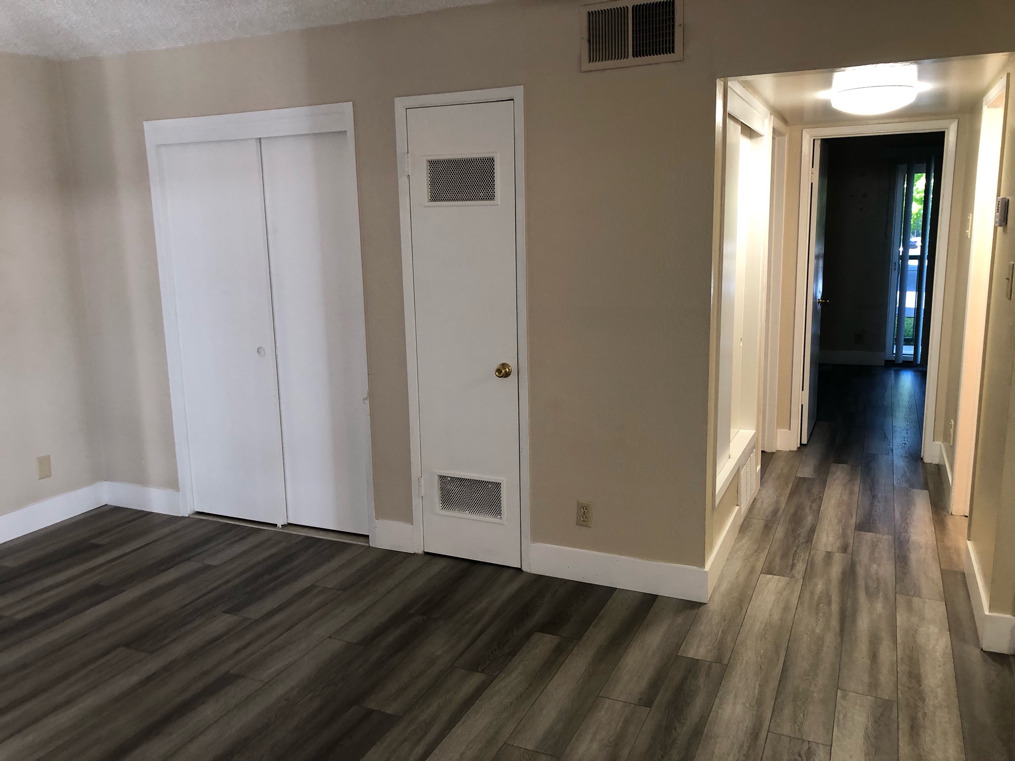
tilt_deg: -10.7
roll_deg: +1.0
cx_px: 508
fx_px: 821
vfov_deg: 49.7
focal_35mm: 28
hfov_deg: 63.4
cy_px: 380
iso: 40
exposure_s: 1/30
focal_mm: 3.99
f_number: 1.8
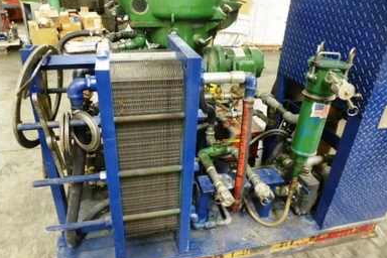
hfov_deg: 69.4
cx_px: 187
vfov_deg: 49.6
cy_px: 131
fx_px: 279
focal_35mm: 26
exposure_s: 1/6
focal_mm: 4.3
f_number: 3.3
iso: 400
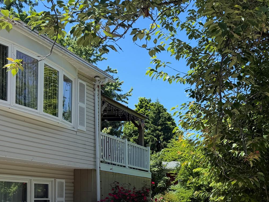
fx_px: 381
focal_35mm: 49
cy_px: 204
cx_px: 252
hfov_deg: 36.1
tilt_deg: -2.5
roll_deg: -0.9
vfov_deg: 27.8
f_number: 1.78
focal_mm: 6.76
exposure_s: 1/2703
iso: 80
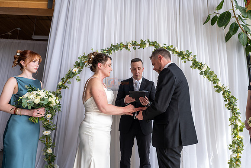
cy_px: 84
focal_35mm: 24
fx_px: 167
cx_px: 126
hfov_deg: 73.7
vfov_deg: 53.2
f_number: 4
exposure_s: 1/80
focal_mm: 24
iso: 200
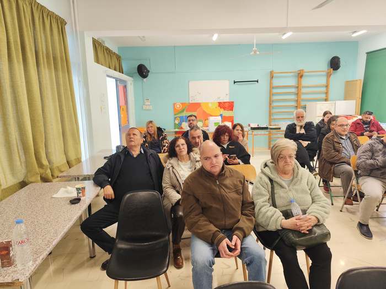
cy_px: 144
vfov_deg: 58.9
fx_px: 256
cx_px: 193
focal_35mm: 23
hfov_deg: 73.9
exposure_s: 1/50
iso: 200
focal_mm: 6.14
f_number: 1.65
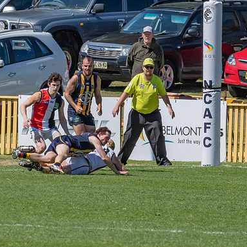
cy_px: 139
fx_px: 6700
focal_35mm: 830
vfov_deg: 2.1
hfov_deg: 2.1
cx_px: 138
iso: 800
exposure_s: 1/3200
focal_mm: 260
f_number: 13
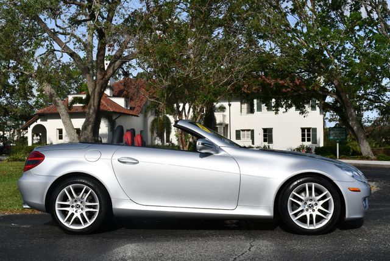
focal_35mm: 48
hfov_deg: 41.1
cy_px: 130
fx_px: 520
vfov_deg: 28.1
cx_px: 195
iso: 100
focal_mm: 24
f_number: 10
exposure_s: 1/400
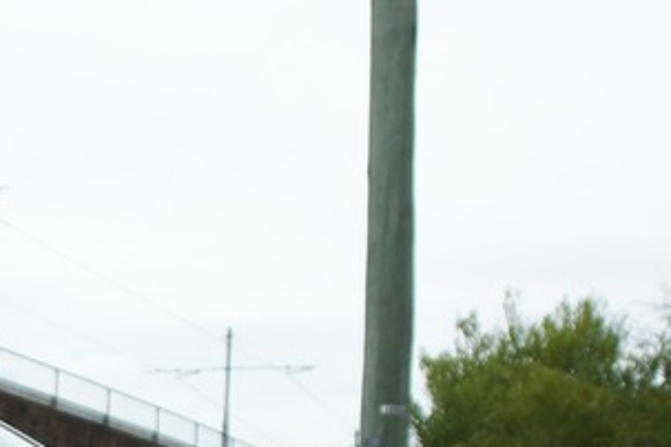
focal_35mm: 95
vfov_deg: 13.8
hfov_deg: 20.0
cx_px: -164
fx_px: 1771
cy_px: 584
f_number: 4
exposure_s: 1/4000
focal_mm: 24
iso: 800
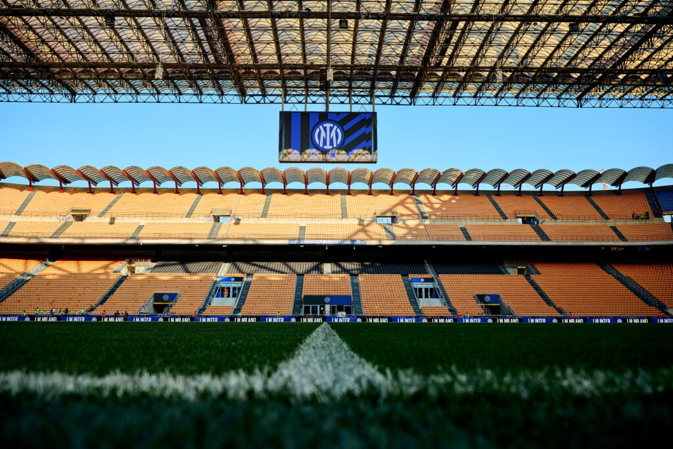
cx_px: 336
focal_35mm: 28
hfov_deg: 65.5
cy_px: 224
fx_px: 523
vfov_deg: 46.4
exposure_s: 1/100
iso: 64
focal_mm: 28
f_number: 5
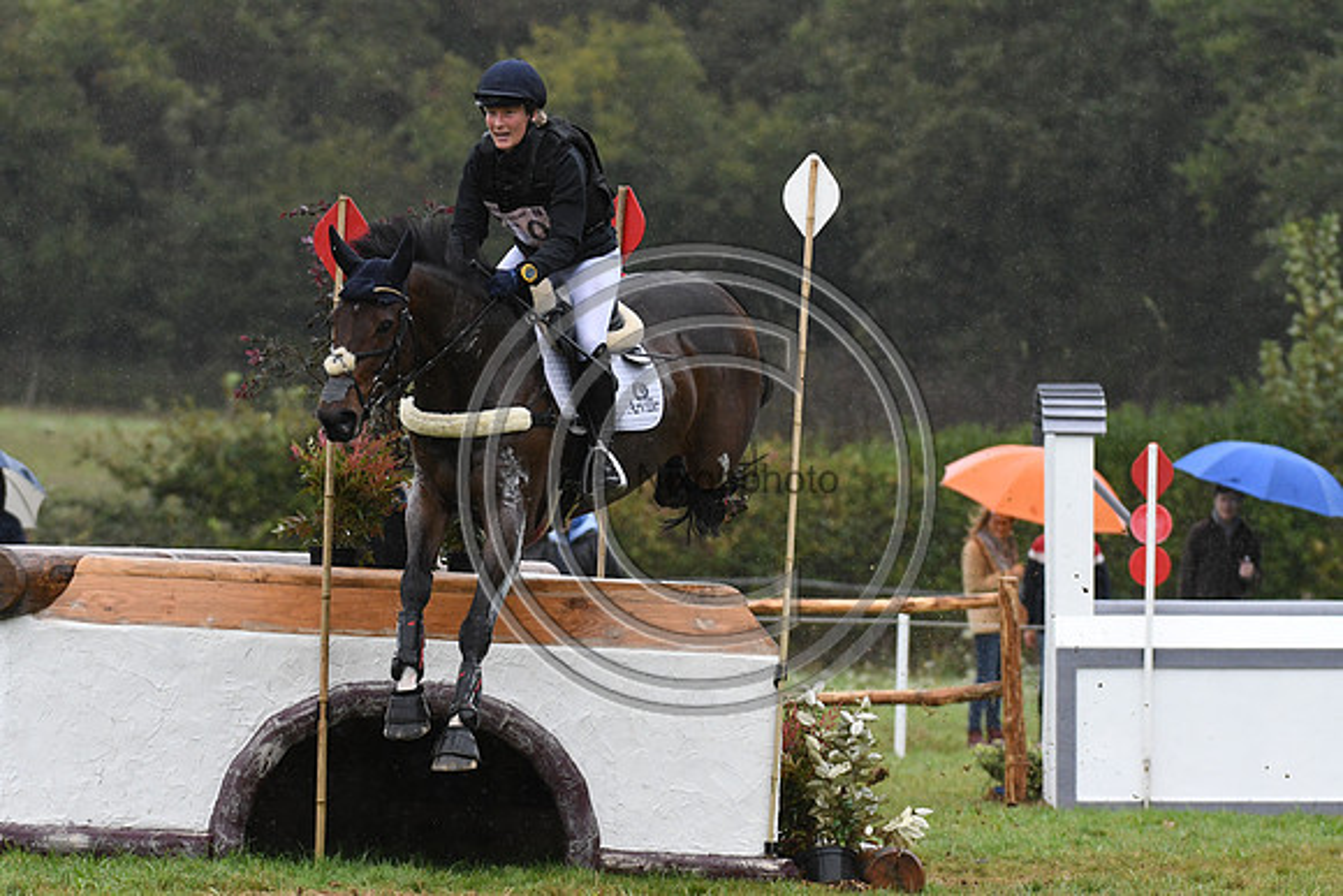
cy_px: 448
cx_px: 672
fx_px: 11194
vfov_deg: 4.6
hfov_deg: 6.9
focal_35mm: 300
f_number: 4.5
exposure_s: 1/1250
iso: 2000
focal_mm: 200
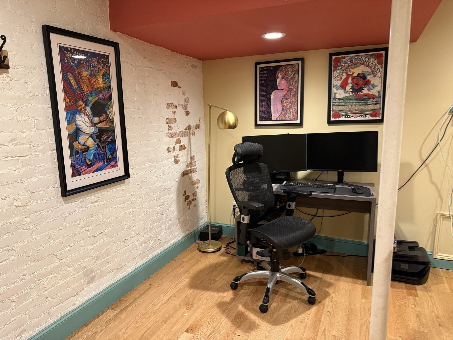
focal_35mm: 24
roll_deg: +0.4
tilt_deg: -9.8
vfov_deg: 56.8
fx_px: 314
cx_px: 226
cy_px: 170
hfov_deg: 71.6
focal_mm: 6.76
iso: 320
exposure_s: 1/60
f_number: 1.78
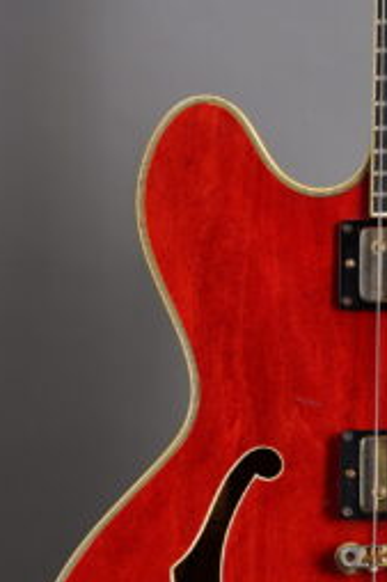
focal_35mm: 118
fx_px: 1905
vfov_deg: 17.2
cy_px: 456
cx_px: 425
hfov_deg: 11.4
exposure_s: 1/160
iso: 160
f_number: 8
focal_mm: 52
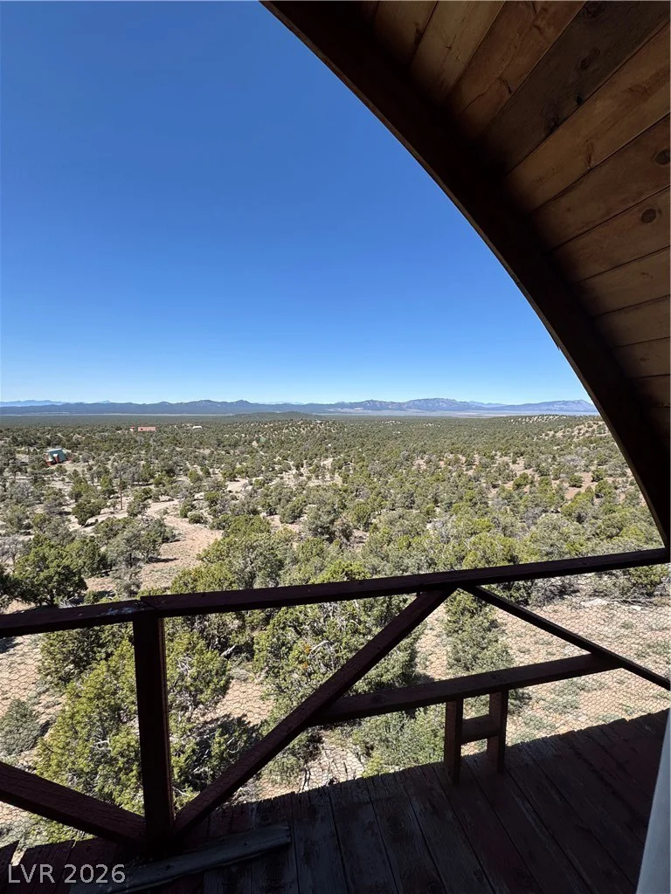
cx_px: 336
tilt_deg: -5.5
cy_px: 447
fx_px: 362
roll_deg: -0.1
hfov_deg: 85.7
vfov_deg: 102.1
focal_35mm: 14
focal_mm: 2.22
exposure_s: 1/1832
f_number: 2.2
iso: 50
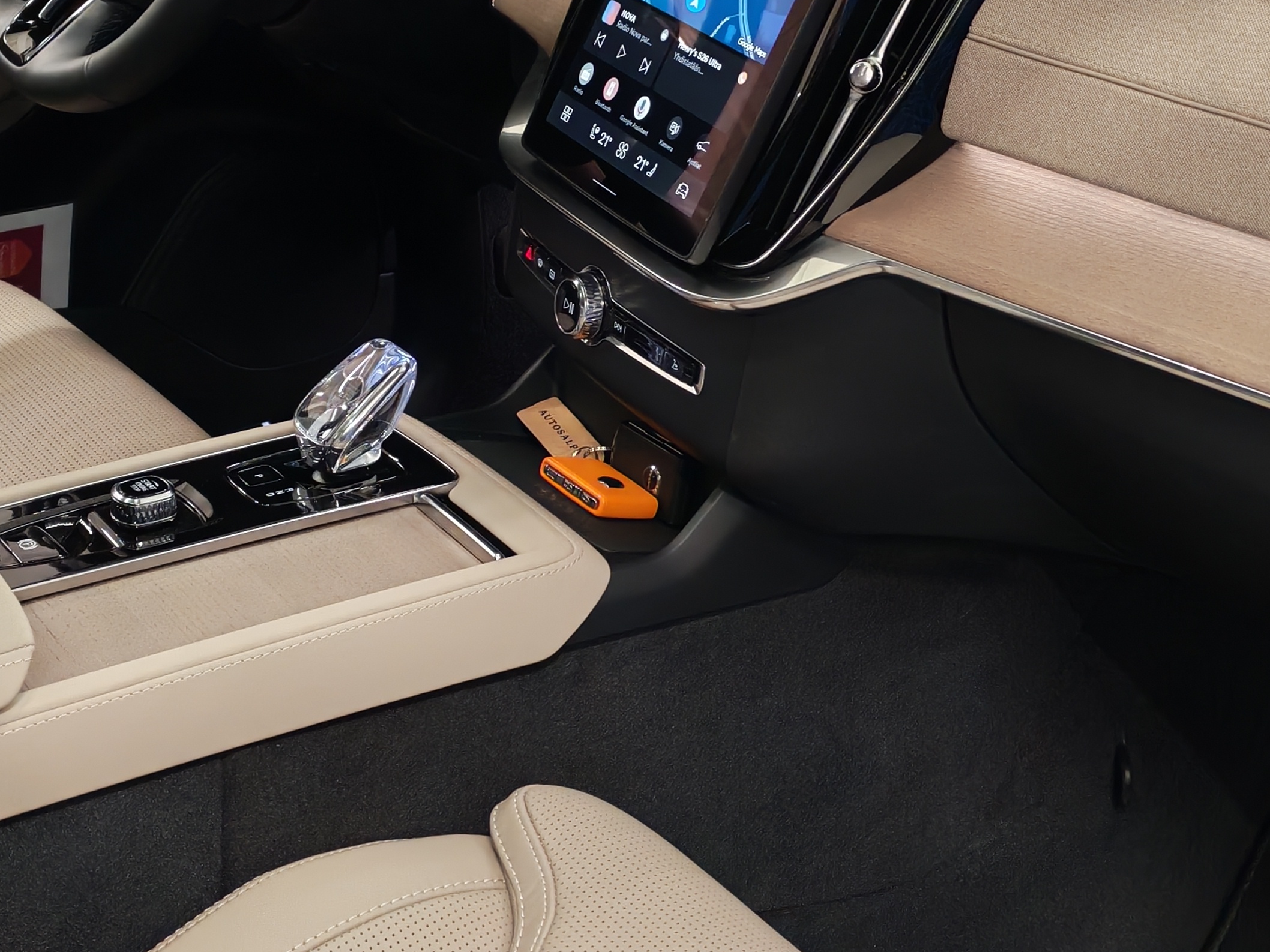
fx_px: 2201
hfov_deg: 32.2
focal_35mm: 60
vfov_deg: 24.2
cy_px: 272
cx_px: 706
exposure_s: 1/50
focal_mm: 6.12
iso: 1000
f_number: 1.9
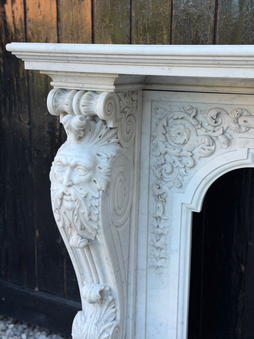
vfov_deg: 39.7
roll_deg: -1.3
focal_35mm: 48
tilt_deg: -13.4
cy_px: 170
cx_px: 127
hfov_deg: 30.3
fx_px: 470
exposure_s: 1/261
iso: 64
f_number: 1.78
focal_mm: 6.76
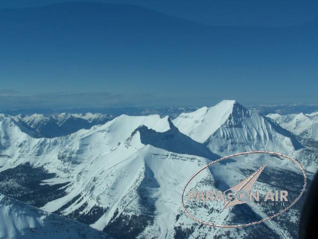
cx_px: 159
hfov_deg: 37.5
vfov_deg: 28.6
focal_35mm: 51
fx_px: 469
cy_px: 120
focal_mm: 8.5
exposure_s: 1/1000
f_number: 6.3
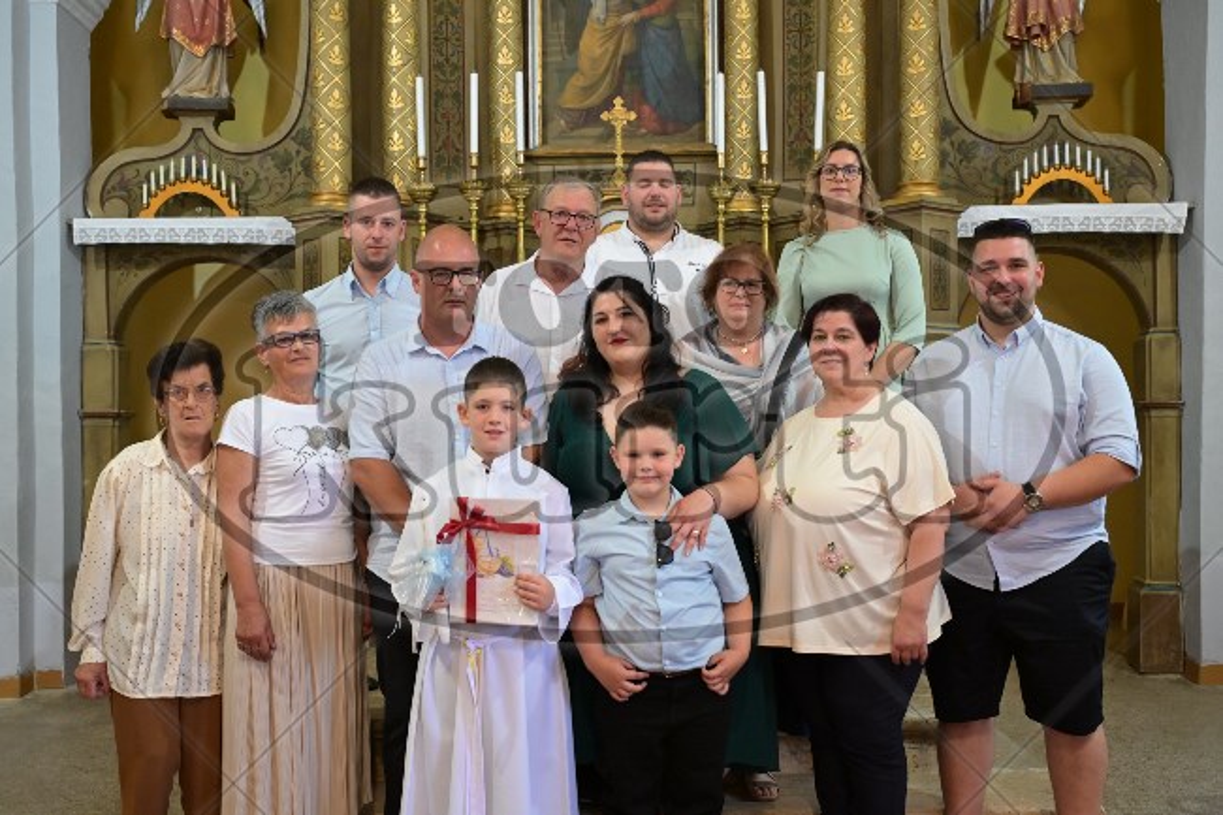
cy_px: 408
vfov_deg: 35.9
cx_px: 612
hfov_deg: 51.9
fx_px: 1257
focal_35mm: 37
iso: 5000
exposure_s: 1/125
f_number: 5
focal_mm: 37
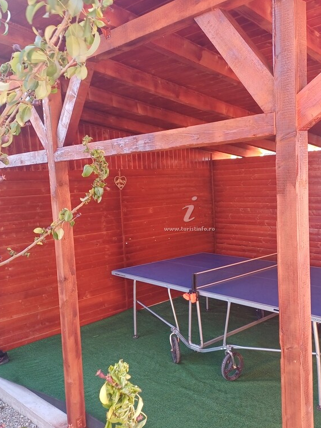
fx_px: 420
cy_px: 217
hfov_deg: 41.6
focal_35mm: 34
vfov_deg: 53.9
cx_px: 194
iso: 64
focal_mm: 4.65
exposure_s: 1/50
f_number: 1.8
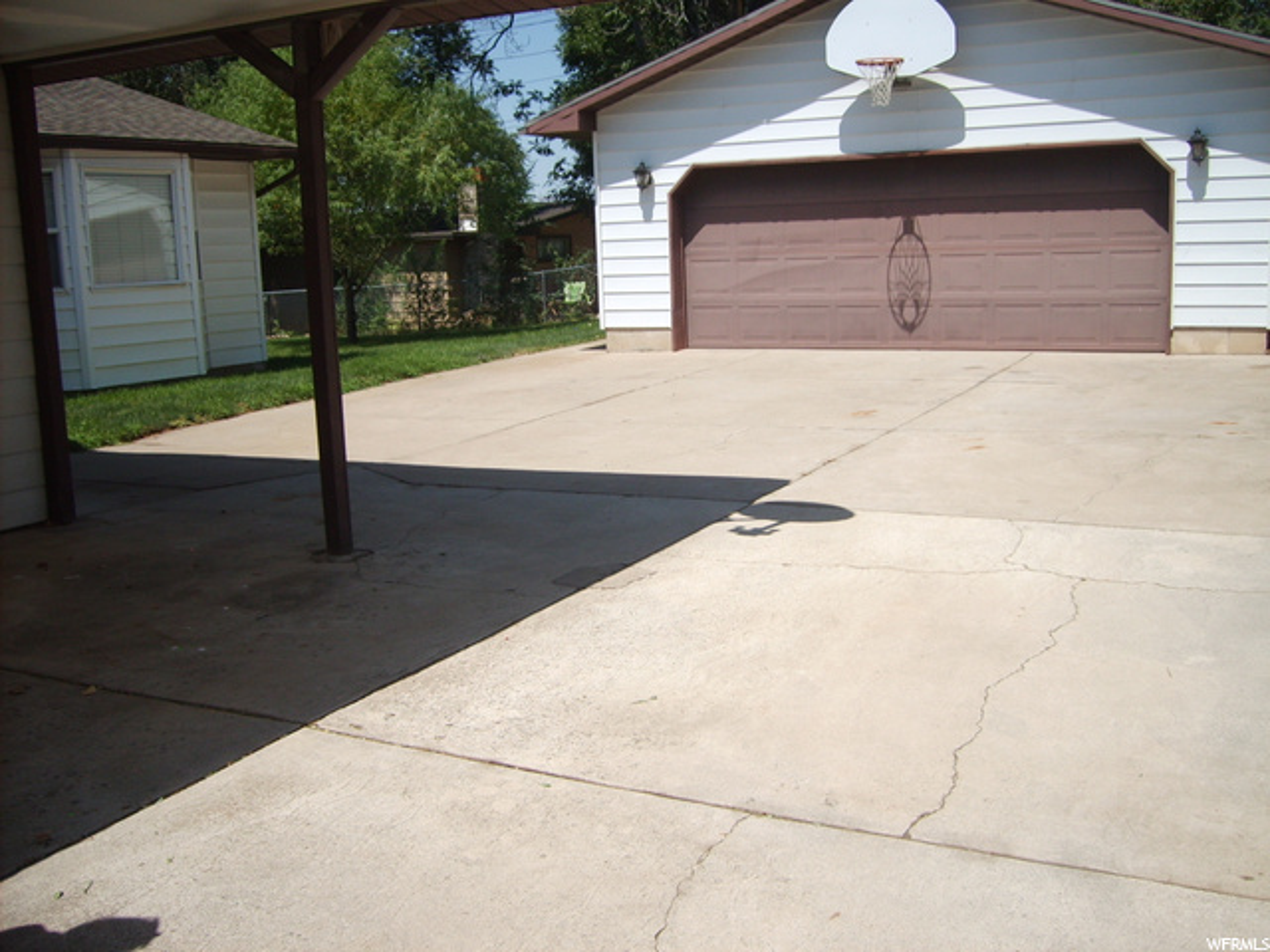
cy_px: 476
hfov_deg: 52.6
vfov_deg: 40.7
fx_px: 1284
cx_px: 635
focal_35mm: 35
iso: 50
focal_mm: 5.8
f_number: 7.1
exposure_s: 1/250
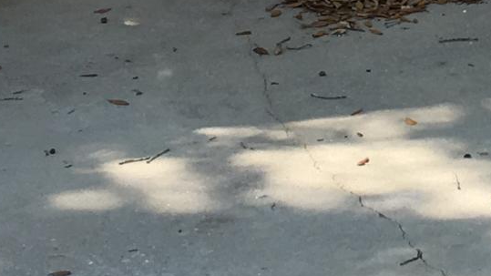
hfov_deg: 11.8
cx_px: 712
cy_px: -400
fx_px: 2291
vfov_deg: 6.5
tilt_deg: -4.6
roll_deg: -0.5
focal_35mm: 176
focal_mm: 4.15
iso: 25
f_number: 2.2
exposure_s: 1/334
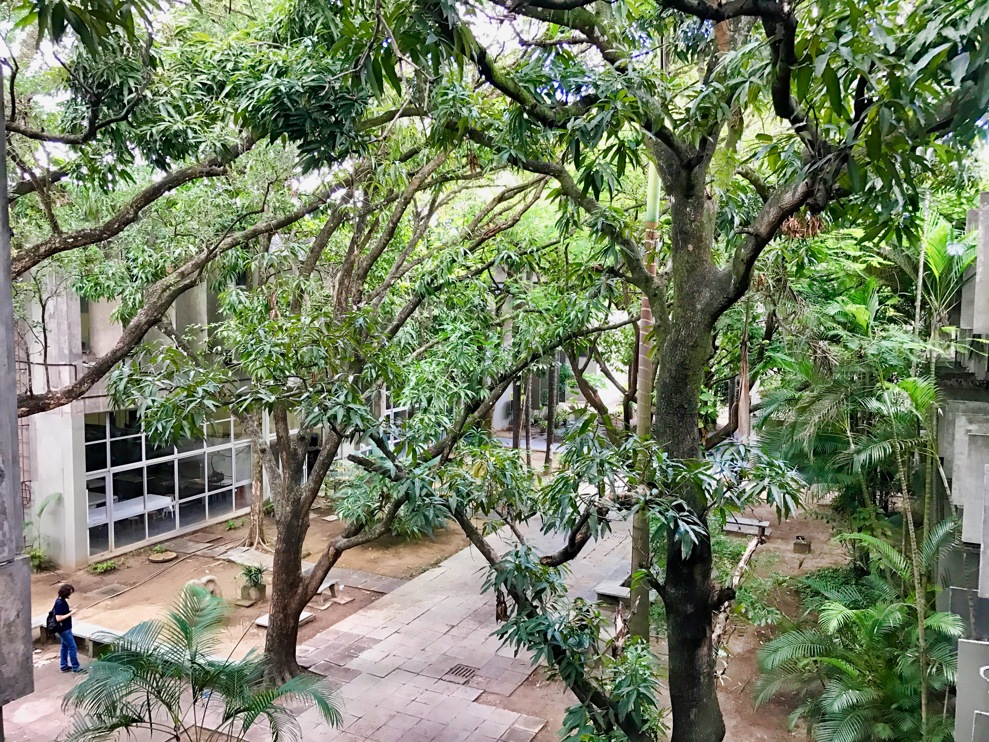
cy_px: 371
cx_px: 494
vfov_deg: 49.7
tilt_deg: -5.4
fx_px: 800
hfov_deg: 63.4
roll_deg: -0.7
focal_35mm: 28
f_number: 1.8
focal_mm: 3.99
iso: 32
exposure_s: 1/30
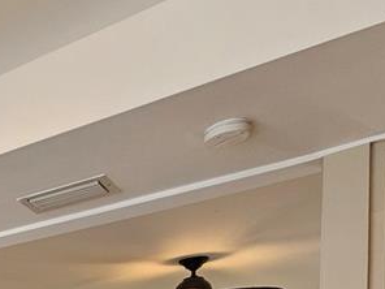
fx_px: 500
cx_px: -139
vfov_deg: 24.6
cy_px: 437
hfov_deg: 30.8
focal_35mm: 45
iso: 64
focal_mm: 2.2
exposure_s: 1/60
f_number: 2.2
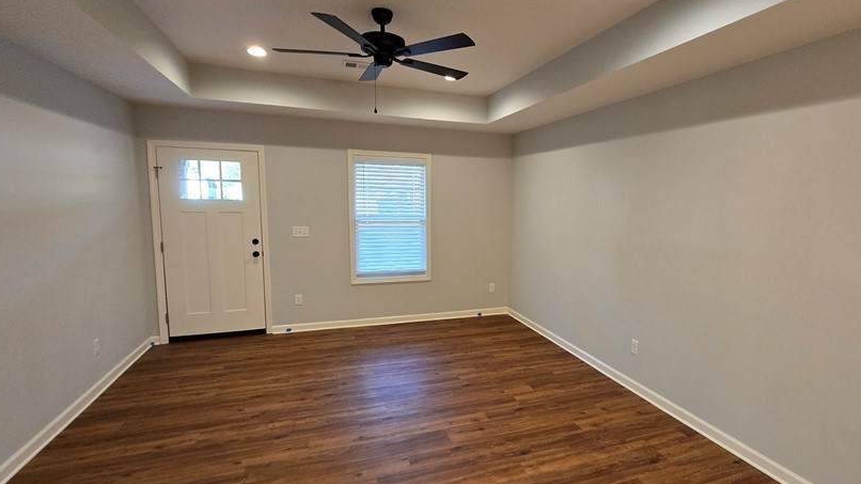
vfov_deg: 61.0
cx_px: 486
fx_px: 411
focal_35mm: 18
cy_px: 251
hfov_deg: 92.2
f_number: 2.2
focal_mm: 1.7
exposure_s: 1/60
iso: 200
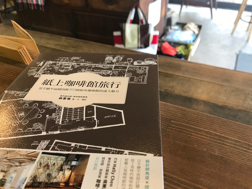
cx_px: 126
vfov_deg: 49.7
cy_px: 94
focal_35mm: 28
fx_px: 204
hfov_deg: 63.4
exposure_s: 1/30
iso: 32
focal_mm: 3.99
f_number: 1.8
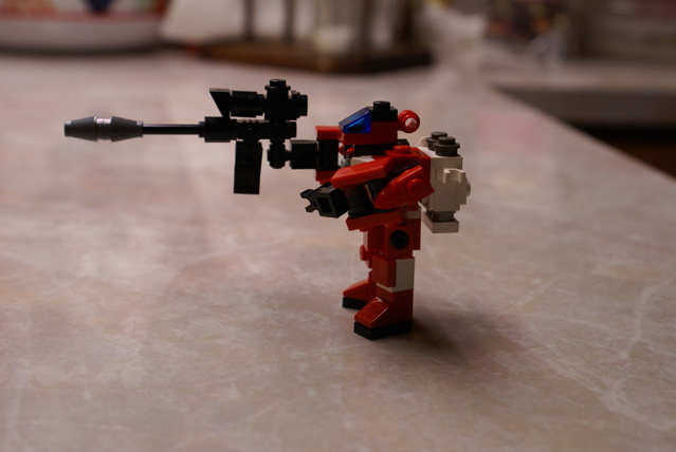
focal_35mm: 52
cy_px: 226
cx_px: 338
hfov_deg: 37.8
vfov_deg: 25.8
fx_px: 987
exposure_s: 1/60
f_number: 5.6
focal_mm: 35
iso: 400
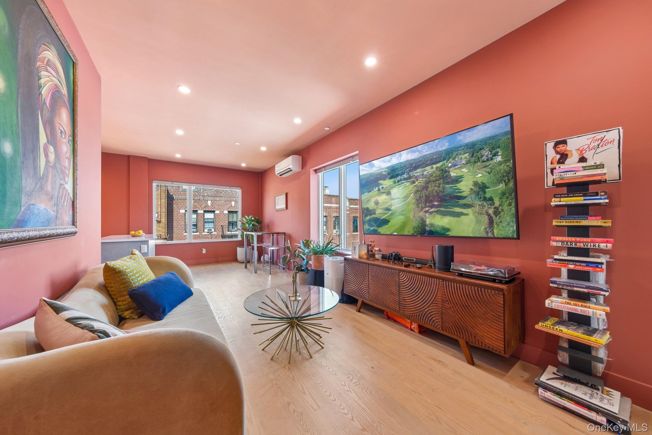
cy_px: 218
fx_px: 217
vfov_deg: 90.0
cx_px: 326
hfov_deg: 112.6
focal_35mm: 12
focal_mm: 8
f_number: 8
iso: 200
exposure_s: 1/5
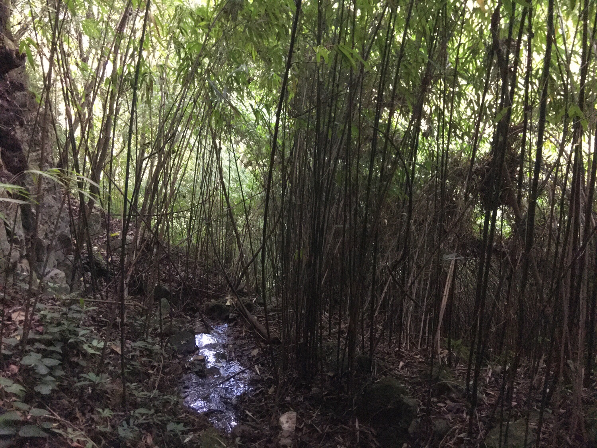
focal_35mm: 29
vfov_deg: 48.2
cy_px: 224
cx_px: 298
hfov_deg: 61.7
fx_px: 500
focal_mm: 4.15
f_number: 2.2
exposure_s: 1/100
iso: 800
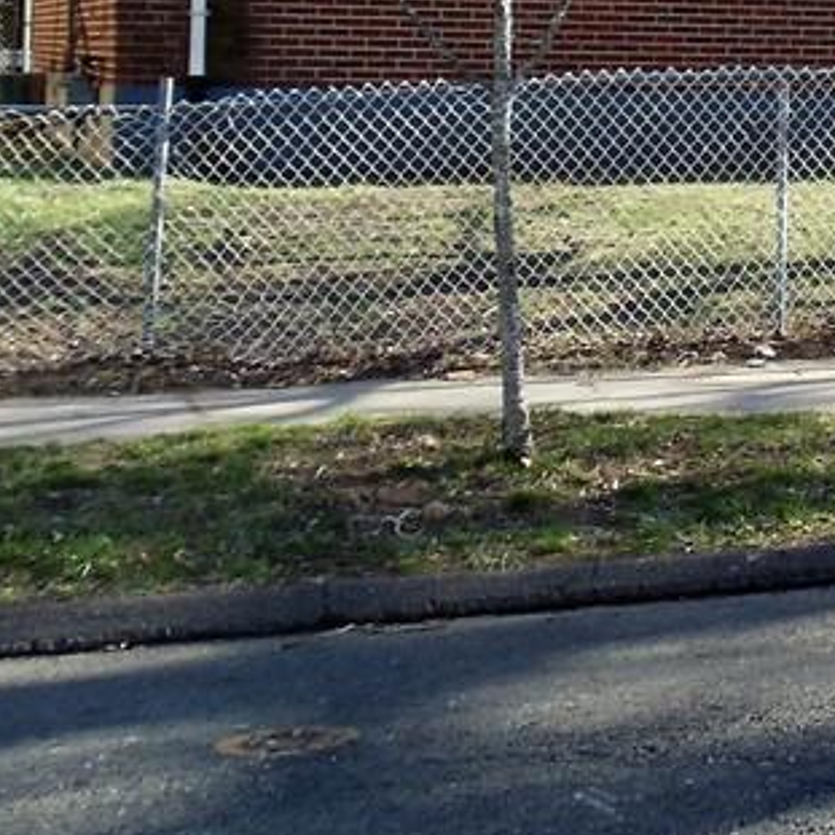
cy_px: 81
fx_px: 3493
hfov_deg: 13.1
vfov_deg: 13.5
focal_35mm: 128
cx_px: 1130
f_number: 3.5
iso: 100
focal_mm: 6
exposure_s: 1/250
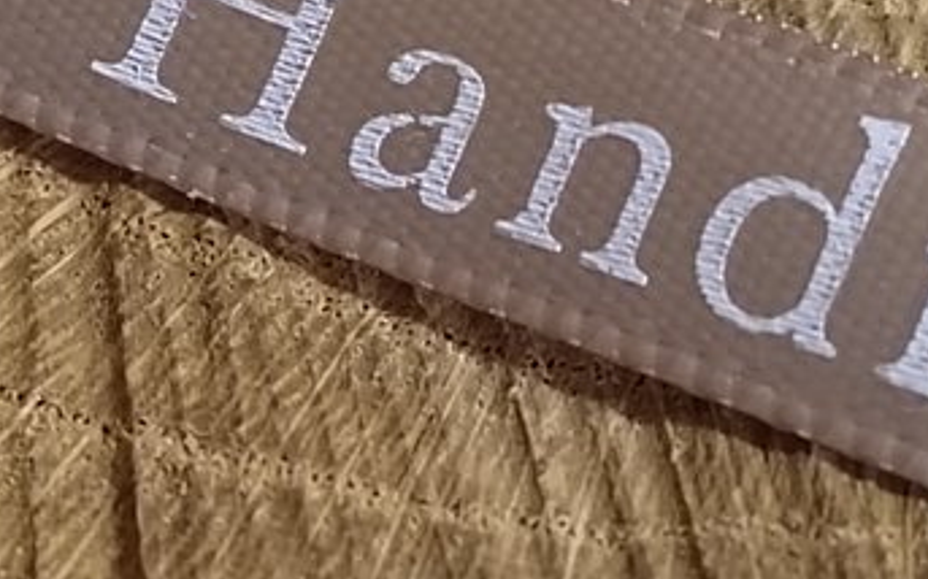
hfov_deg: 14.7
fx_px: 3590
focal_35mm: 142
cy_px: 375
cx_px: 464
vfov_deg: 9.2
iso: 3766
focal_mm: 5.52
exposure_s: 1/50
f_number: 1.9
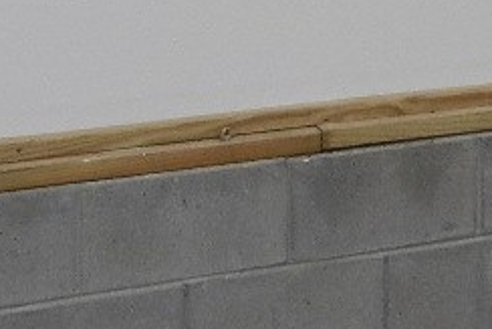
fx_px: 1490
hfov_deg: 18.4
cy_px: -365
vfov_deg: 11.2
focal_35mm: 109
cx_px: 458
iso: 160
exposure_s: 1/40
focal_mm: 4.5
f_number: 3.5
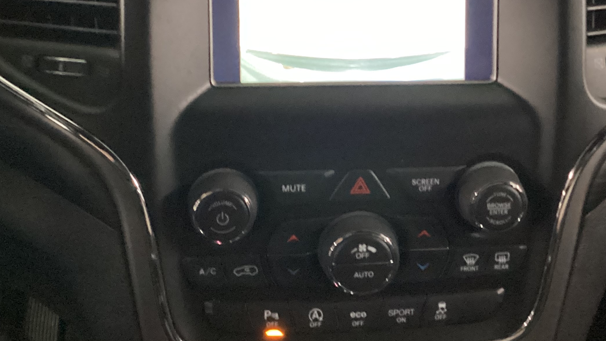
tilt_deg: -29.6
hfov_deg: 39.1
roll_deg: -3.1
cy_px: 99
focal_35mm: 53
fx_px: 852
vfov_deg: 22.5
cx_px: 344
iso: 640
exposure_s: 1/25
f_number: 2.4
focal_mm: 3.3
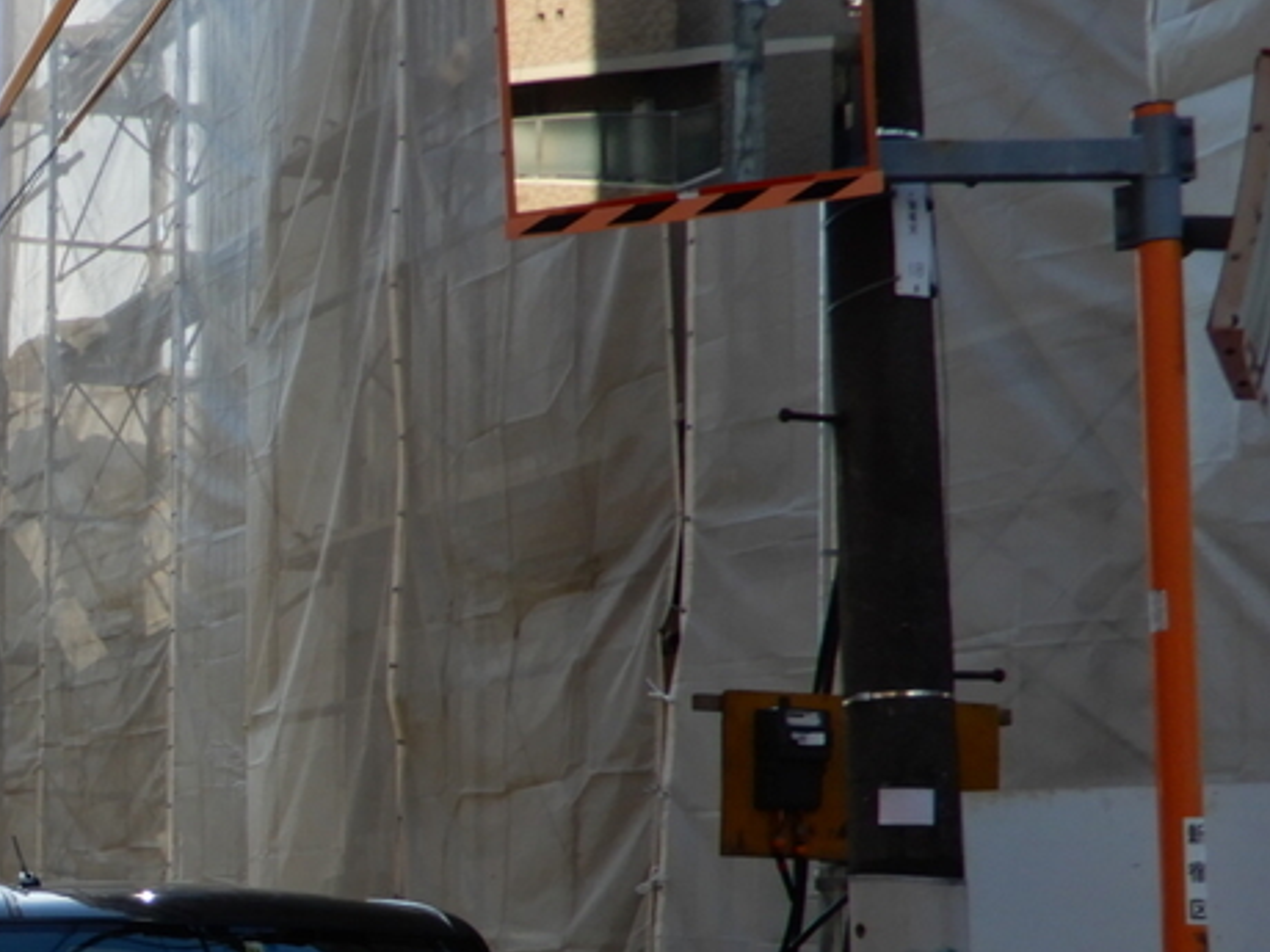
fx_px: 2678
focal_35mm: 73
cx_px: -364
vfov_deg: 19.9
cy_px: 820
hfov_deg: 23.6
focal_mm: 5
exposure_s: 1/400
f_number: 3.5
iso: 80
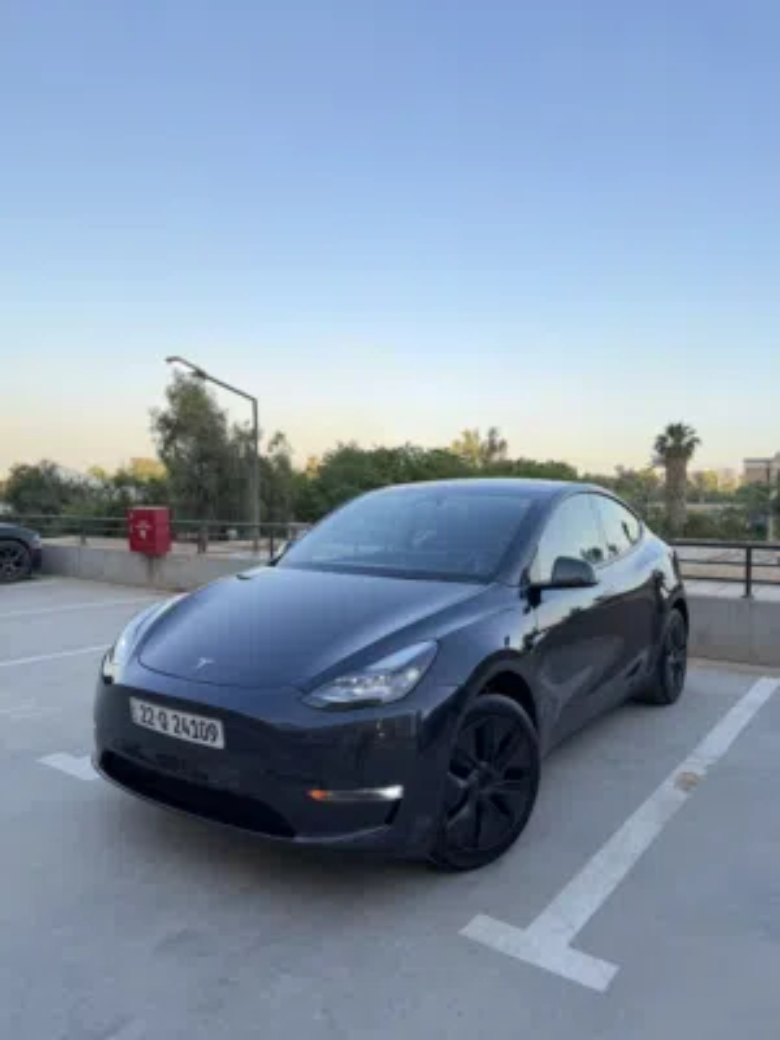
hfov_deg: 56.8
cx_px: 390
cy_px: 520
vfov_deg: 71.6
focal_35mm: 24
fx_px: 721
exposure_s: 1/507
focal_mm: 6.76
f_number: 1.78
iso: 100
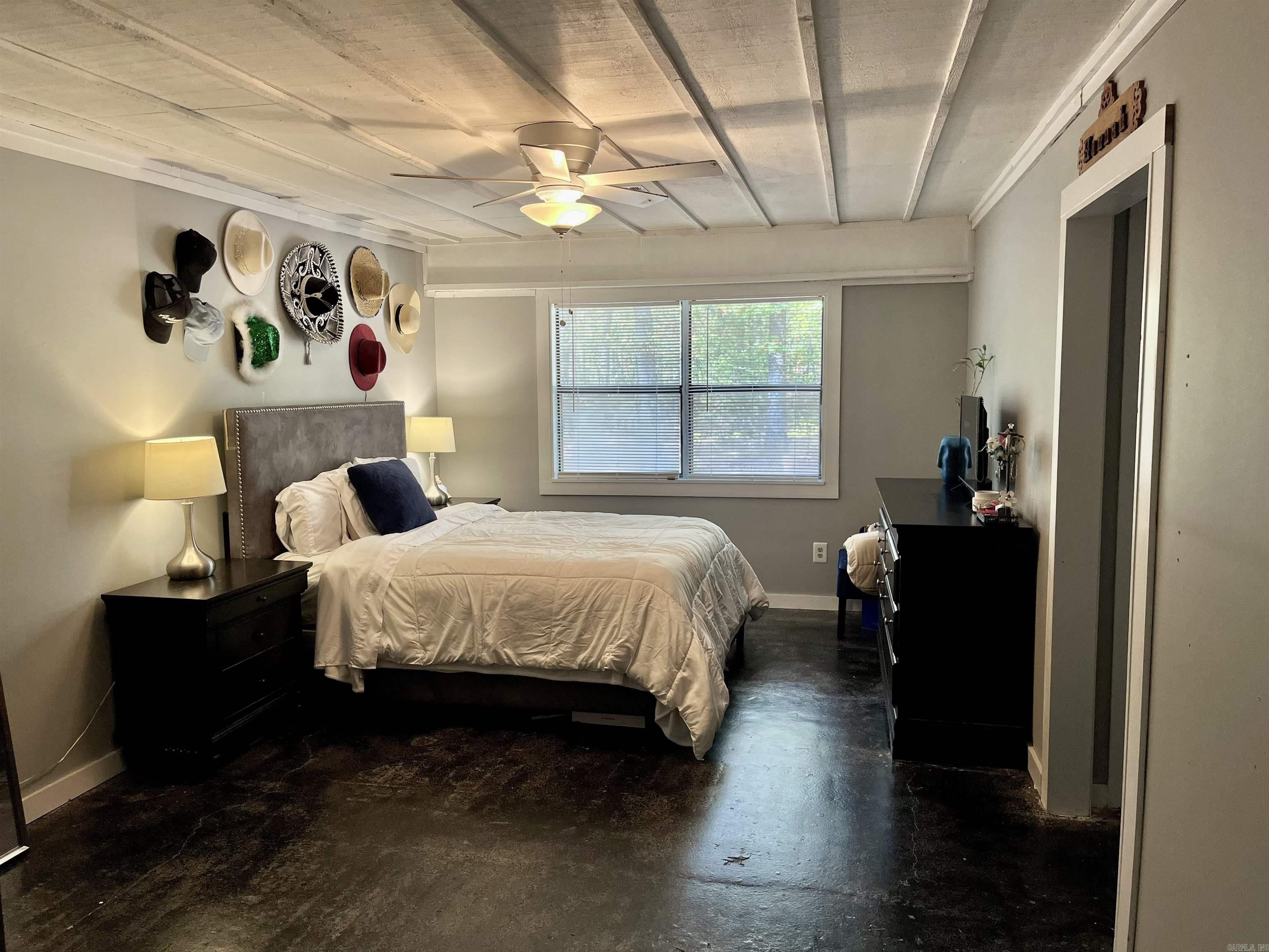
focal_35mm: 26
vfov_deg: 53.1
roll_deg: +0.2
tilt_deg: -6.0
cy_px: 476
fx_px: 953
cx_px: 634
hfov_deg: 67.3
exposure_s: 1/60
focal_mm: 5.1
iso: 80
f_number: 1.6
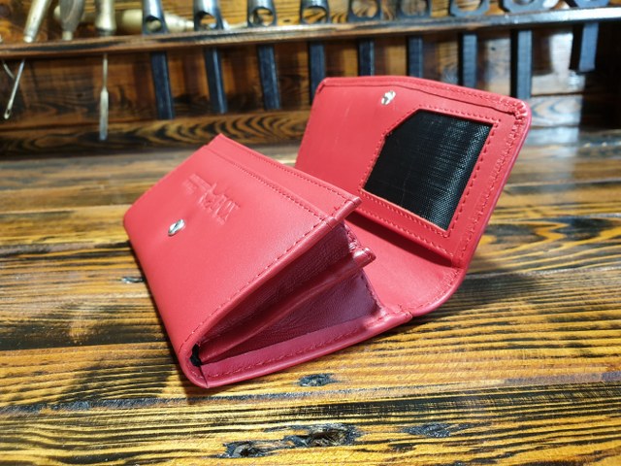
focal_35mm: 26
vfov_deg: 53.1
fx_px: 466
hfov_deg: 67.3
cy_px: 233
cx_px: 310
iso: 250
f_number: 2.4
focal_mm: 4.3
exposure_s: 1/33
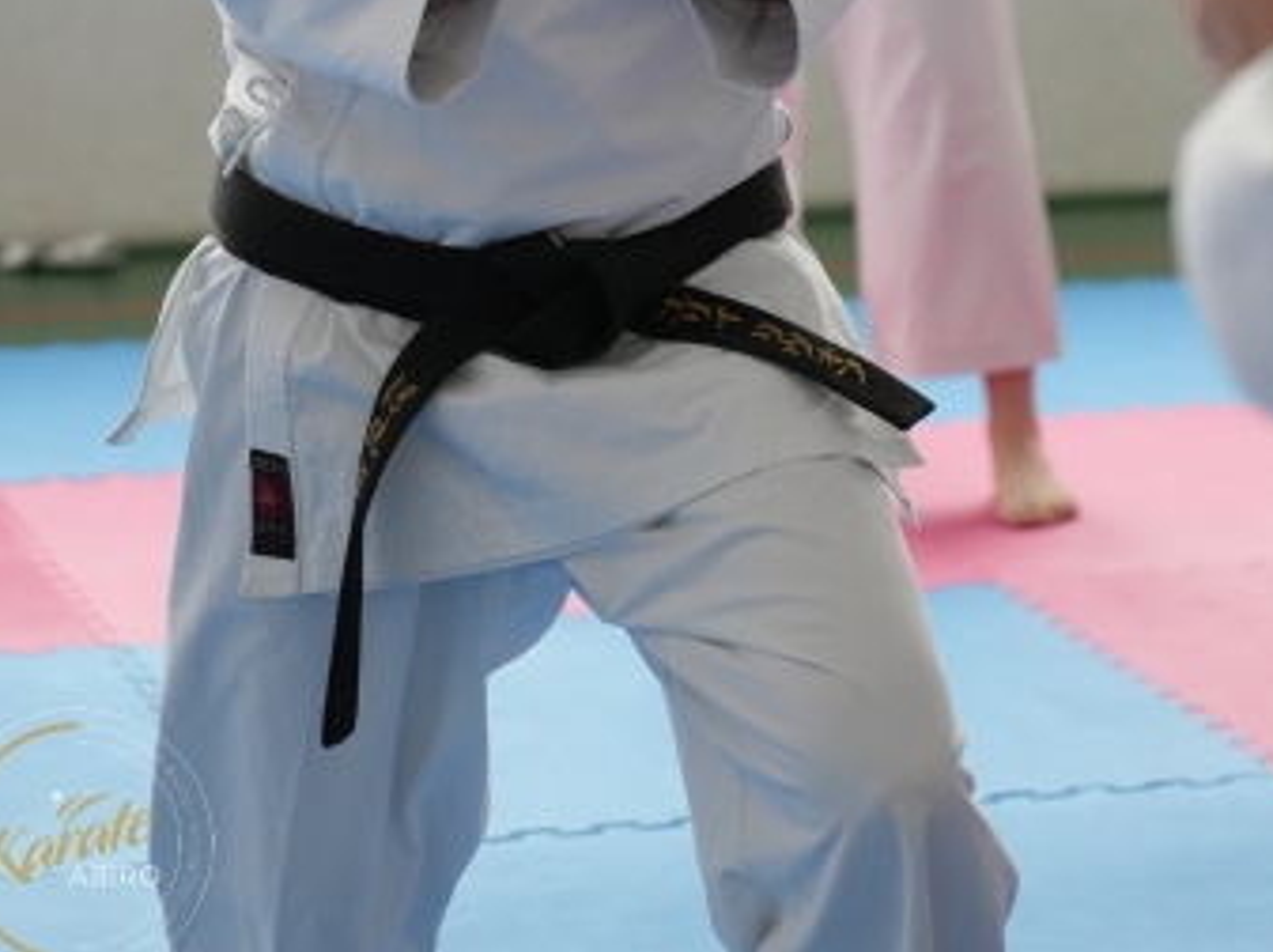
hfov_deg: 11.0
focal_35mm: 180
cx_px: 691
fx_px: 6612
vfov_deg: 8.2
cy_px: -147
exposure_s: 1/640
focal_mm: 105
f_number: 4
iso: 3200
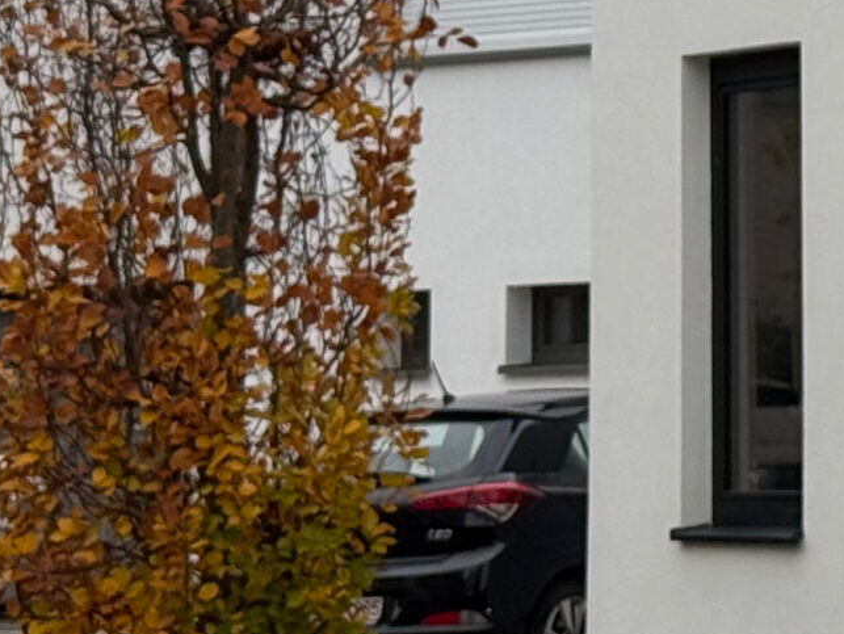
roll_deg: +0.9
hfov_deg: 9.9
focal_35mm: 191
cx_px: 1374
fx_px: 4660
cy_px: -344
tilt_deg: +8.6
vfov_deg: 7.6
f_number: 1.78
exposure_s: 1/444
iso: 64
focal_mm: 6.76
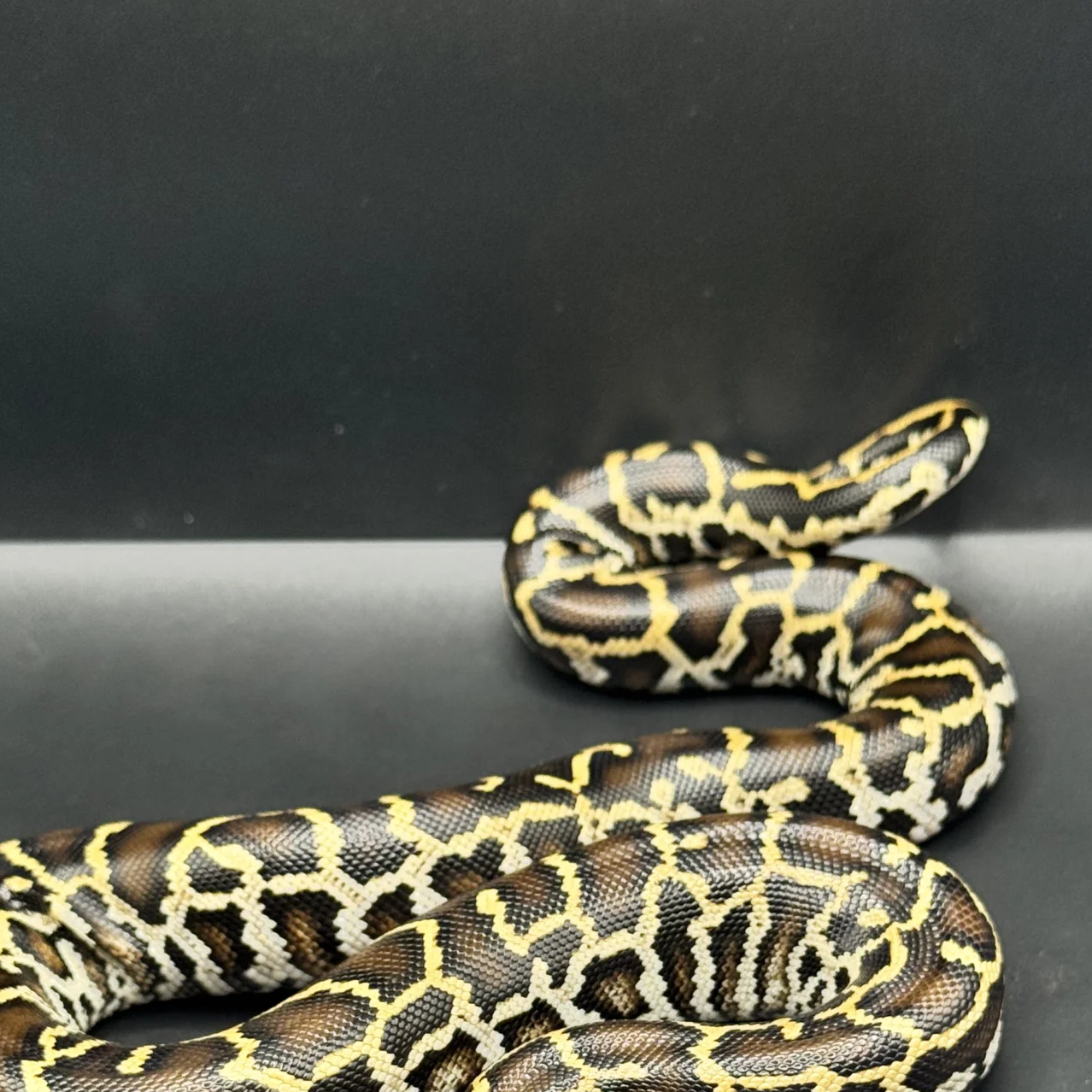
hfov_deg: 20.4
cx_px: 603
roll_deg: +1.5
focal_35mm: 85
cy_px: 1073
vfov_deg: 19.8
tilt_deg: -41.1
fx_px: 3034
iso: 64
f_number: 1.78
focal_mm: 6.76
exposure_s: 1/170
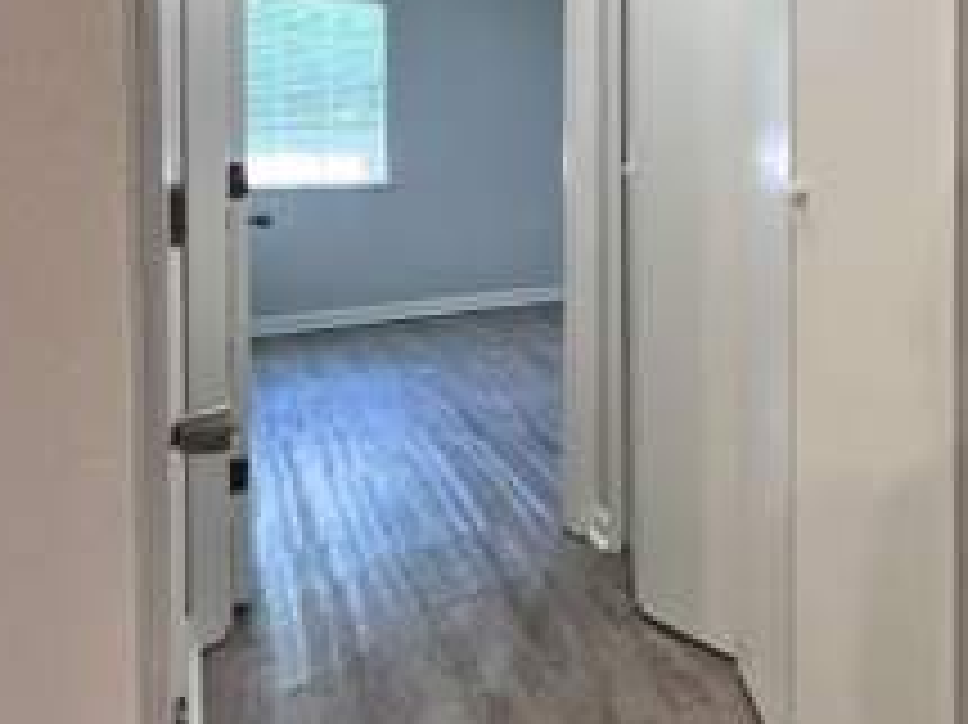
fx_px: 811
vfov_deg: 45.6
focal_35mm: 29
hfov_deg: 48.0
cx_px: 1018
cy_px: 139
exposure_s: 1/120
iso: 160
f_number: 1.8
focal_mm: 1.57
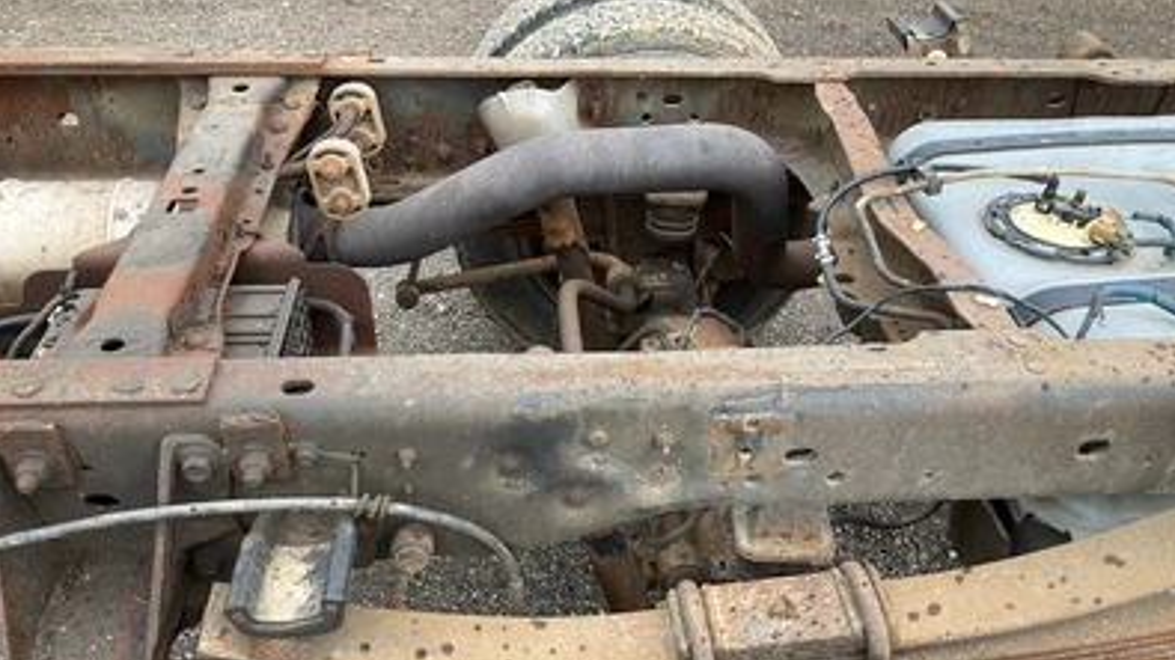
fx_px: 997
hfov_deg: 61.0
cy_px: 416
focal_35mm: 32
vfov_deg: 36.4
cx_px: 589
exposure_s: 1/122
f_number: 1.8
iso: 20
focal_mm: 3
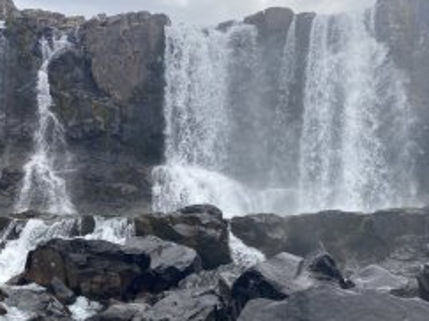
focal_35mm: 45
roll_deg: -1.6
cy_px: 161
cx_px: 152
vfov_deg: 32.2
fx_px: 557
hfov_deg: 41.7
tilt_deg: +8.9
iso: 32
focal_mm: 4.25
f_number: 1.8
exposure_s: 1/706
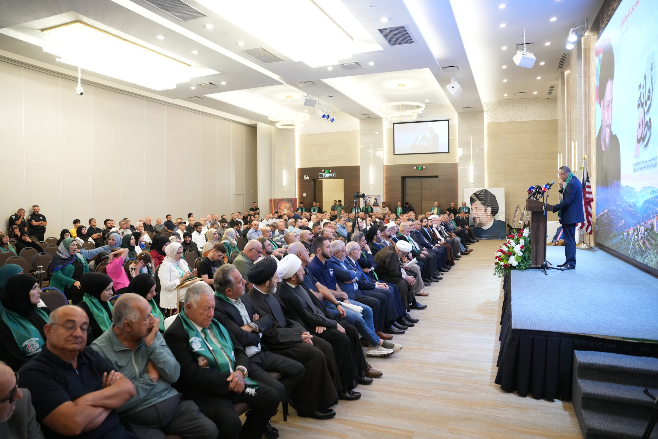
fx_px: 439
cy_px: 220
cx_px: 329
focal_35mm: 24
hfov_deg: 73.7
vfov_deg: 53.1
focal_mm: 24
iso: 4000
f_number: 2.8
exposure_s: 1/500
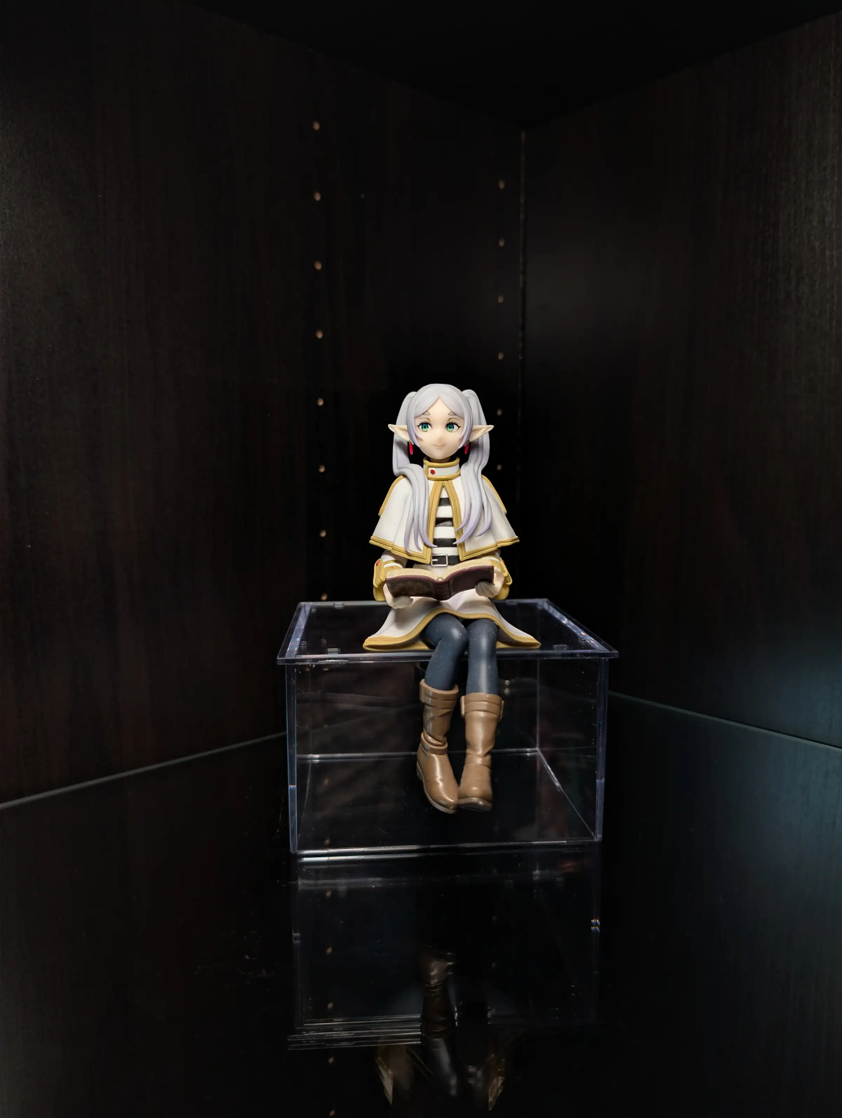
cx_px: 421
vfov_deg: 71.5
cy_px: 559
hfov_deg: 56.9
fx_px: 777
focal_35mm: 24
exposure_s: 1/13.6
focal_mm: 6.9
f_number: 1.68
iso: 47
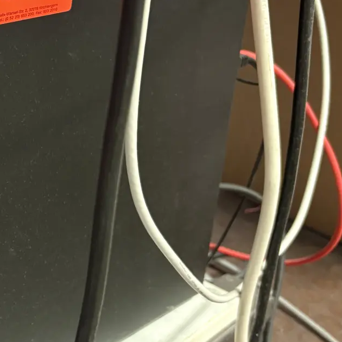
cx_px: -72
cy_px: 189
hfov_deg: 22.6
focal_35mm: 70
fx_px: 782
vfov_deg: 24.6
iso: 400
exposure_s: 1/33
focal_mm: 5.96
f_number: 1.6
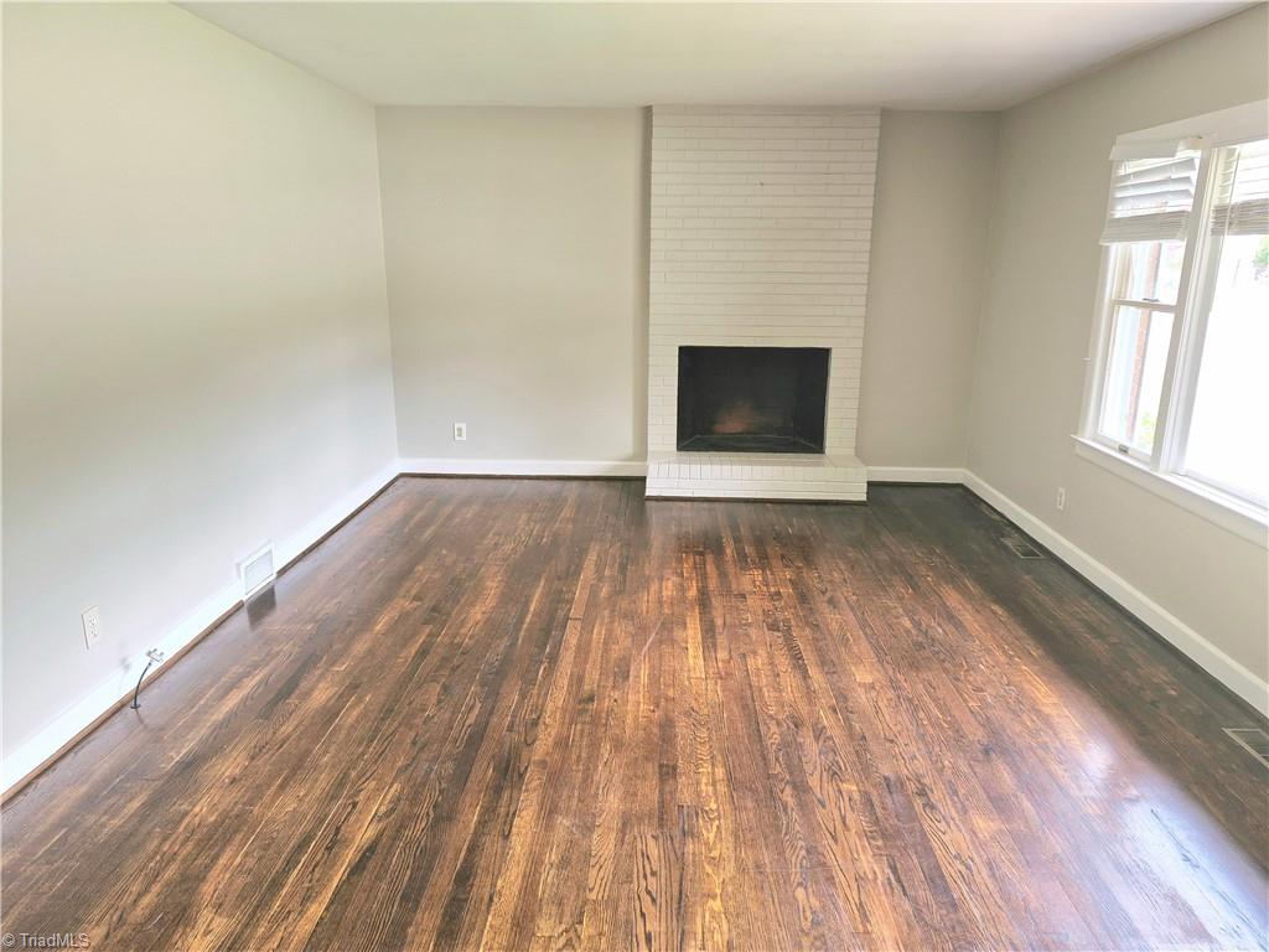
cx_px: 634
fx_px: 843
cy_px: 476
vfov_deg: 58.9
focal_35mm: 23
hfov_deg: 73.9
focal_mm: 5.4
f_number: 1.8
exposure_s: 1/60.2
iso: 40
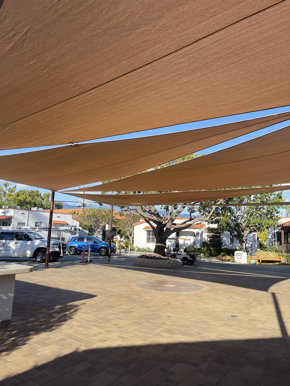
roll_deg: -2.6
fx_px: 290
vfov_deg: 67.3
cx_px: 145
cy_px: 193
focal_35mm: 26
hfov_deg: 53.1
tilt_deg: +9.5
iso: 32
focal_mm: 5.1
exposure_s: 1/1642
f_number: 1.6
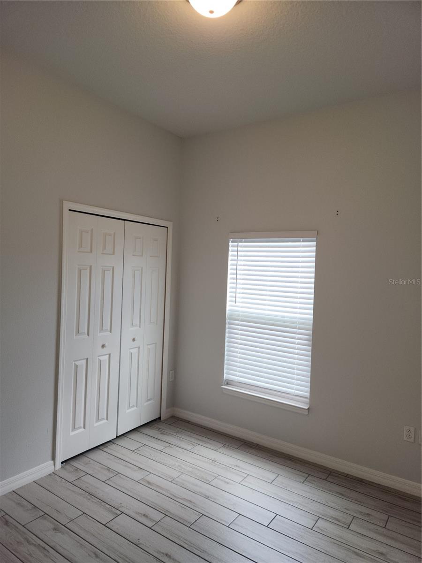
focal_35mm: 23
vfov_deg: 73.9
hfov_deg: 58.9
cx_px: 211
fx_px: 374
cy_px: 282
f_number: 1.8
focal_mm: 5.4
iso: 32
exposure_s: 1/60
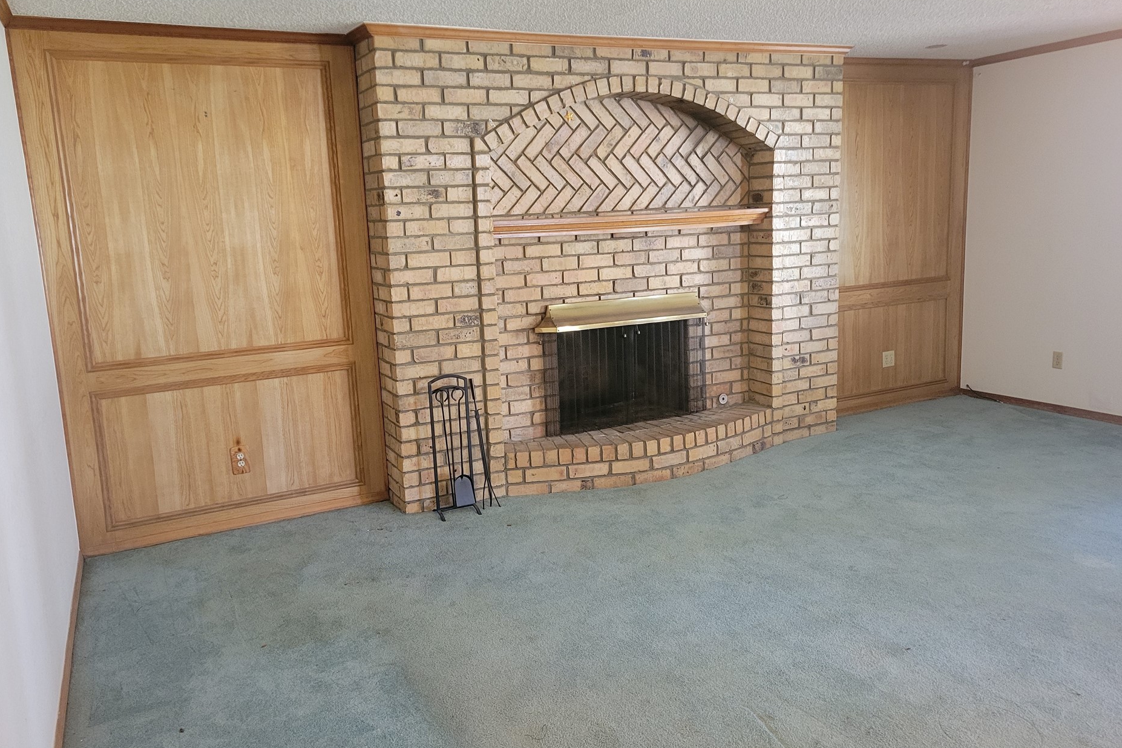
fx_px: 873
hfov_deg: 65.5
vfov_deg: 46.4
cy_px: 350
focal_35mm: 28
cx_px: 569
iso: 640
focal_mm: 5.4
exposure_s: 1/40
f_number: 1.8
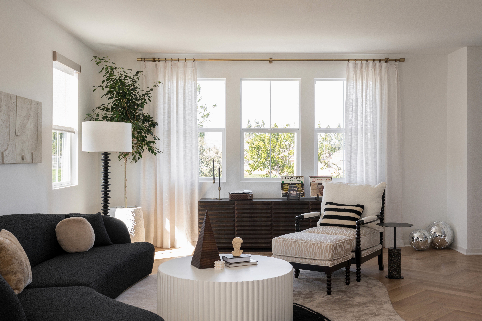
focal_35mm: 39
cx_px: 241
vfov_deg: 34.2
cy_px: 160
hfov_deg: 49.6
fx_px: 522
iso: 250
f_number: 10
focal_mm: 39
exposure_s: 1/13
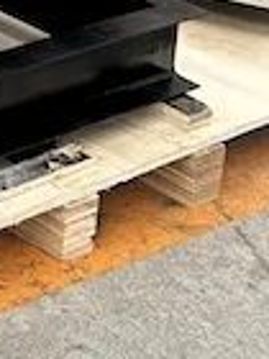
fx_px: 1419
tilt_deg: -10.9
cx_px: -264
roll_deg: -3.5
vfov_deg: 13.1
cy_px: -264
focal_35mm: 137
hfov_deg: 10.0
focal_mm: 6.86
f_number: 1.78
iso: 64
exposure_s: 1/174
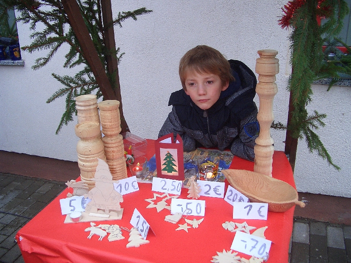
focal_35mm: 35
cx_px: 176
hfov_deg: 52.6
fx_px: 355
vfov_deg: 40.7
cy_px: 132
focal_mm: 5.8
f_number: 2.6
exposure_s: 1/80
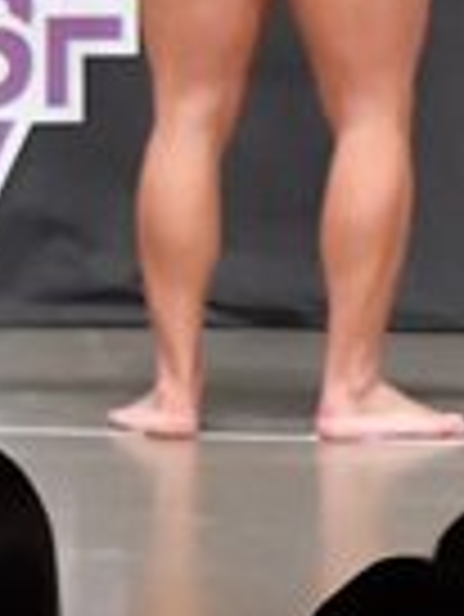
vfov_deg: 2.6
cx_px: 1241
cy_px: -90
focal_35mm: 752
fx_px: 13419
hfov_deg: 2.0
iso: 6400
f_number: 5.6
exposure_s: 1/400
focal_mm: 92
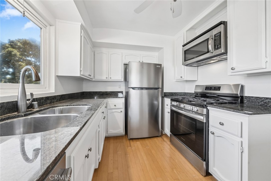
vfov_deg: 90.0
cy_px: 90
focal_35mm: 12
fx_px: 90
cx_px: 136
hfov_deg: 112.6
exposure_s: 1/25
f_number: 8
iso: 400
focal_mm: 12
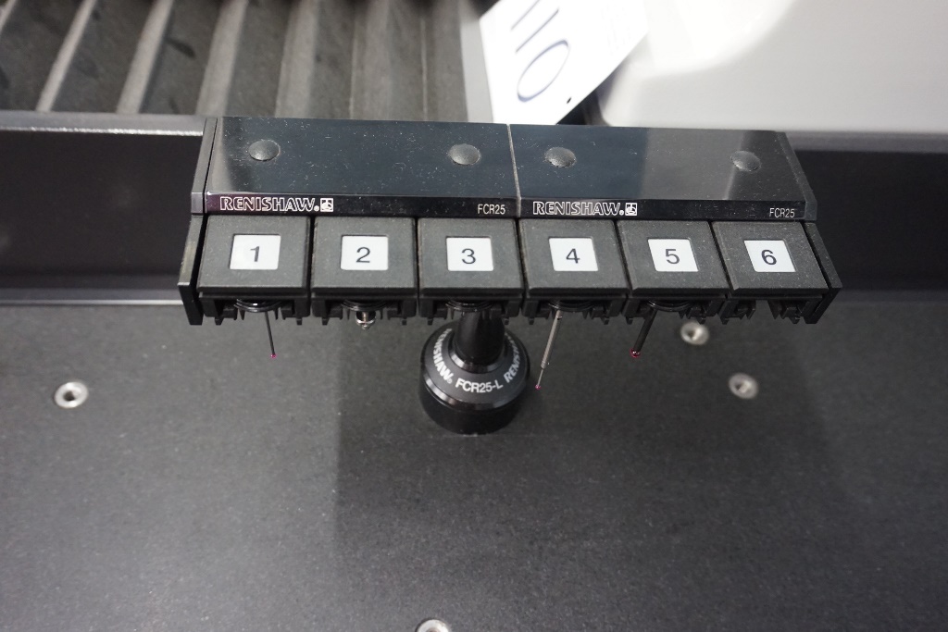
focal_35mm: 30
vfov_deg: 43.6
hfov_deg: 61.9
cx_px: 474
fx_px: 790
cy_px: 316
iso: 2000
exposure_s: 1/60
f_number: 4
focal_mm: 20
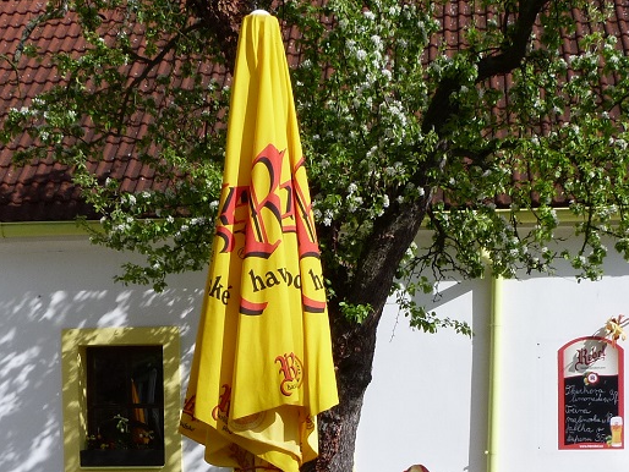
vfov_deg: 20.5
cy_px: 452
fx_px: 1273
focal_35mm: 70
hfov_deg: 27.8
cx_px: 311
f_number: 5.6
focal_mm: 5.4
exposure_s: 1/400
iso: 80
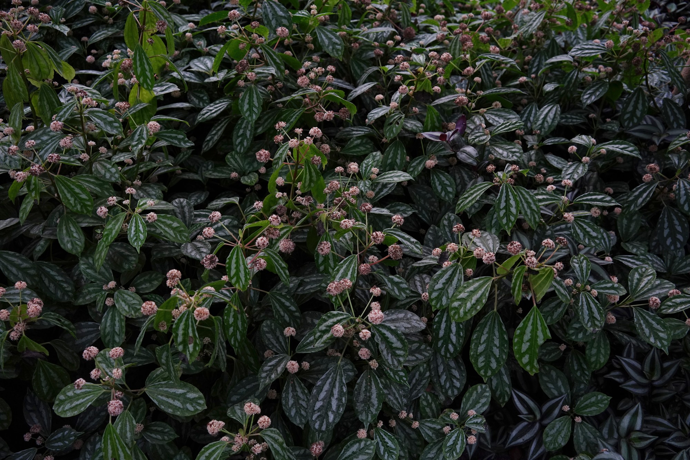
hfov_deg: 54.4
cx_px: 345
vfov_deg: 37.9
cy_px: 230
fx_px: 671
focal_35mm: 35
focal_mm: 35
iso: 1000
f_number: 6.3
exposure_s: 1/100
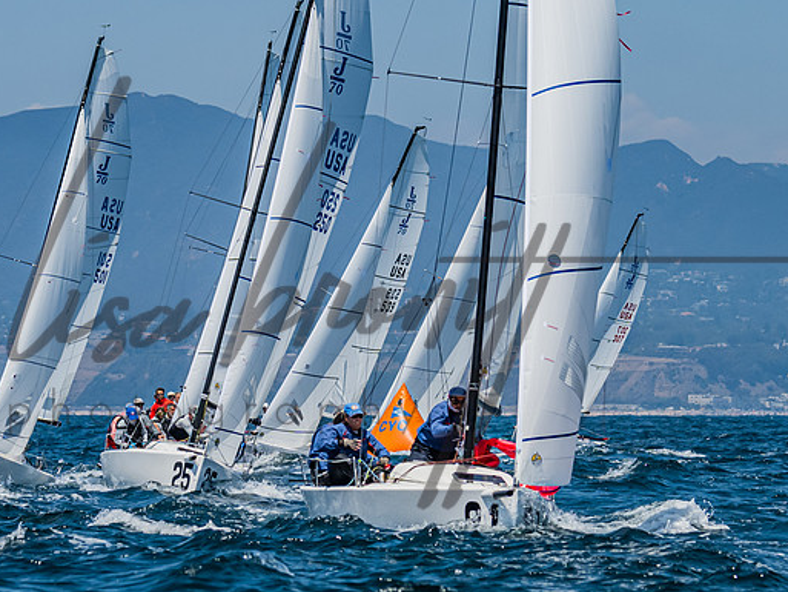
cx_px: 400
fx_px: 7309
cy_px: 195
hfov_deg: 6.2
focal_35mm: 321
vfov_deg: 4.6
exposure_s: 1/2500
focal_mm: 150
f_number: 6.3
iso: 400
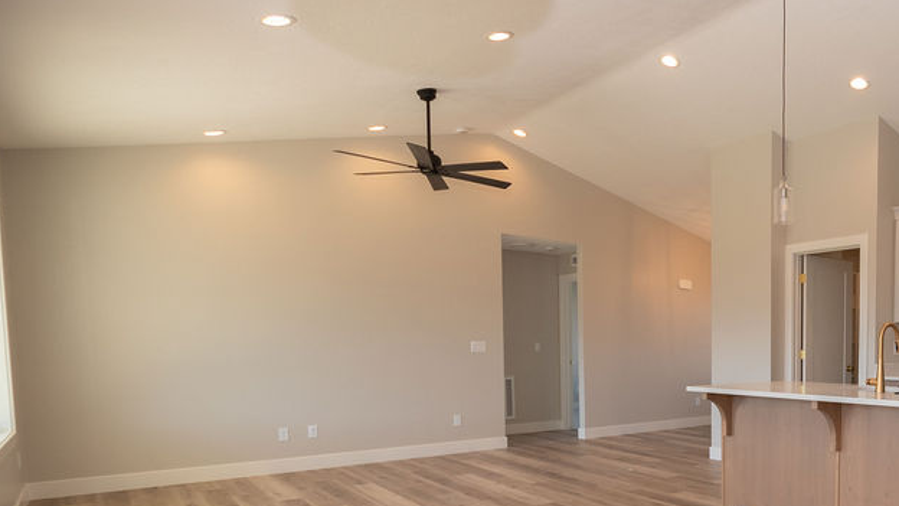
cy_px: 397
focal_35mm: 26
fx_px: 620
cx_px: 722
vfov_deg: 42.6
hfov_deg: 65.3
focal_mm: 10
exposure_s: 1/200
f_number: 4
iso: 125
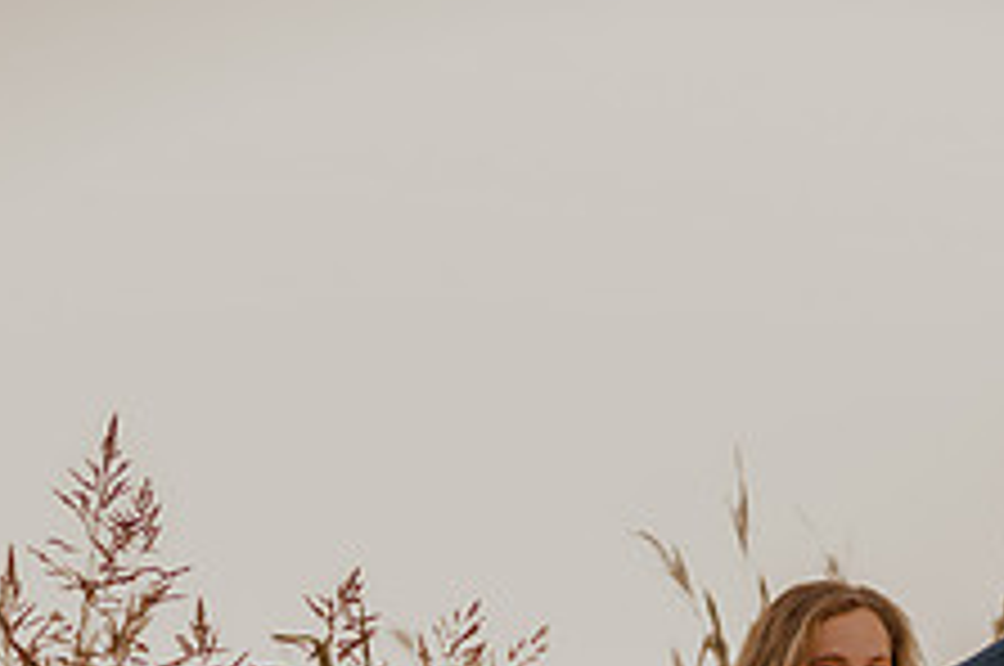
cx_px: 918
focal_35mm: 221
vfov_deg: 6.2
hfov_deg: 9.3
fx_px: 6154
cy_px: 472
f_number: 1.4
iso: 50
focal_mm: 85
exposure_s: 1/320
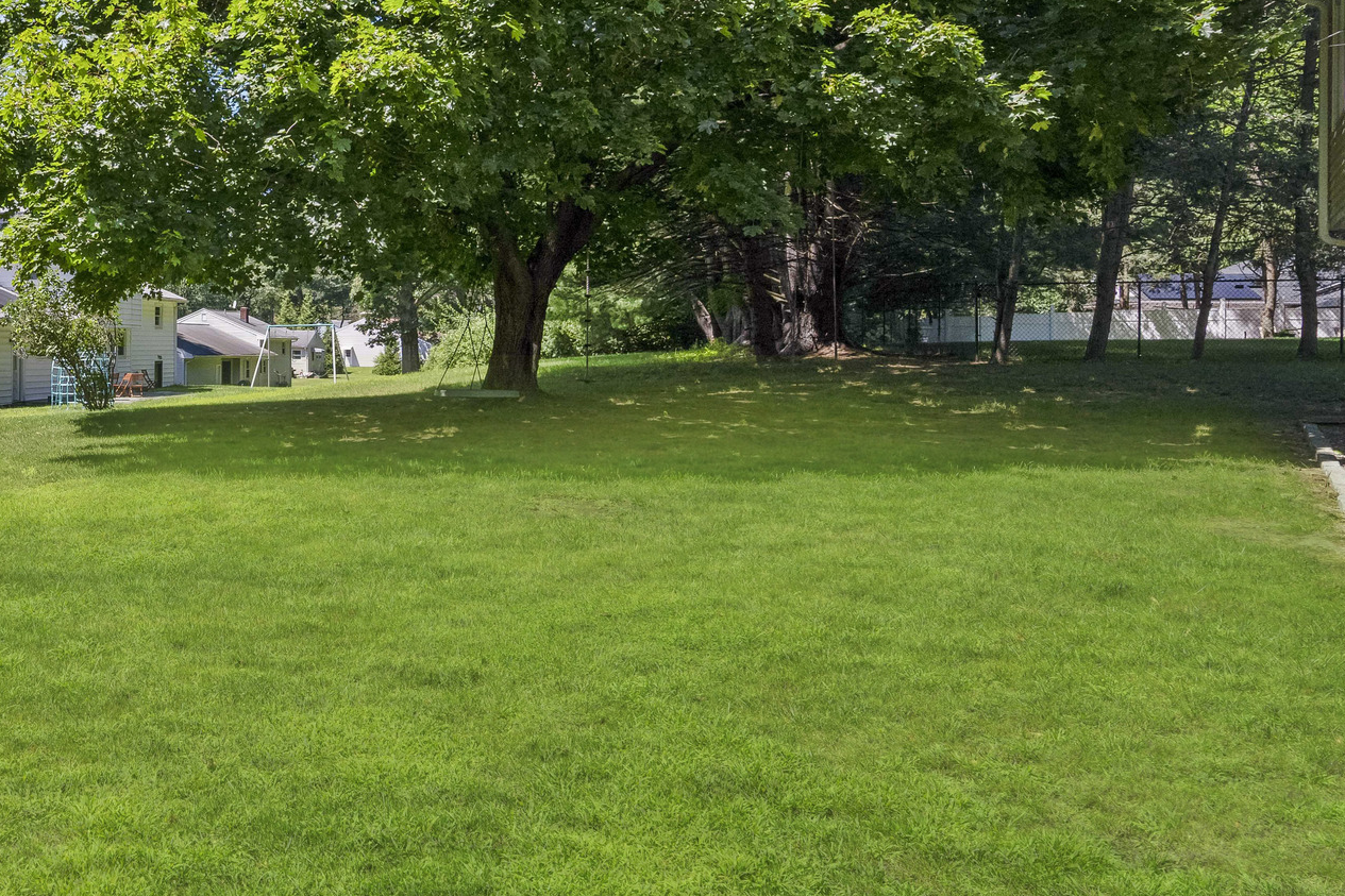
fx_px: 1270
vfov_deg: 38.8
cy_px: 387
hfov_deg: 49.5
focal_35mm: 34
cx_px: 124
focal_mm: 14
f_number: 9
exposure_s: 1/800
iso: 640
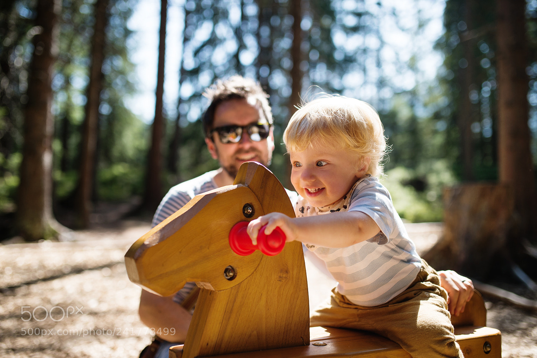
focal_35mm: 35
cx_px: 268
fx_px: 522
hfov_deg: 54.5
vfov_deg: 37.8
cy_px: 179
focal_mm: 35
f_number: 2
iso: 100
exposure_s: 1/1250
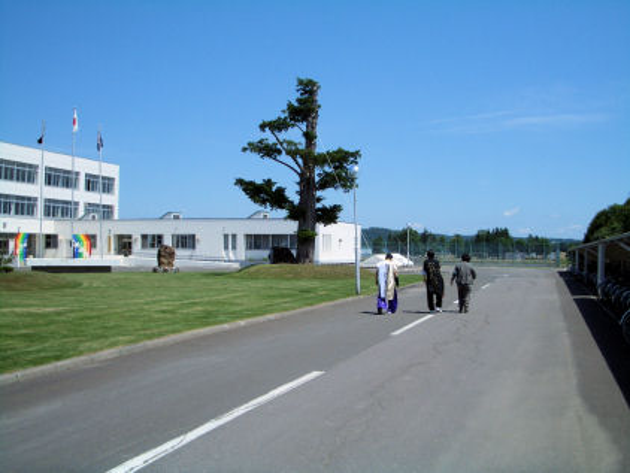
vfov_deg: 35.2
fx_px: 747
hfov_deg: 45.8
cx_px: 315
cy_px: 236
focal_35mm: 41
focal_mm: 6.8
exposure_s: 1/800
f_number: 4.6
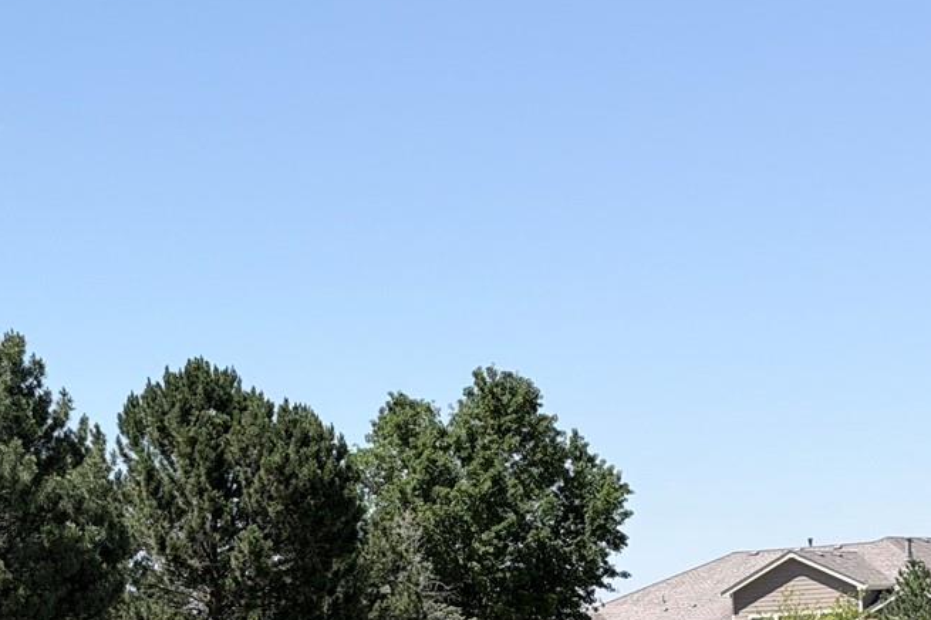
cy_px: 741
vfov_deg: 11.0
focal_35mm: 122
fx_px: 3153
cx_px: 107
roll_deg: +3.5
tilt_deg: +0.5
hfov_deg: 16.6
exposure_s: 1/4329
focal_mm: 6.76
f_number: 1.78
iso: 64
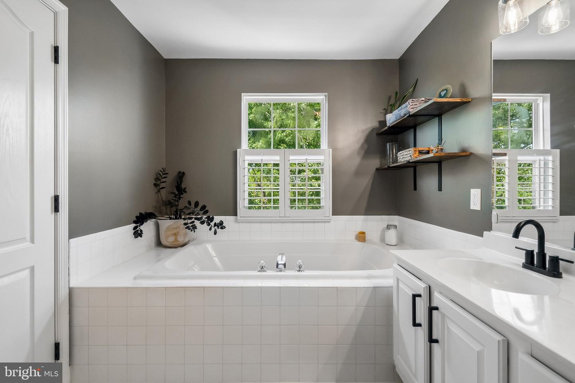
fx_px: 240
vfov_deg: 77.3
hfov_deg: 100.4
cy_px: 192
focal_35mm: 15
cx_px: 288
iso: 400
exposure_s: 1/125
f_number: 5.6
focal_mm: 10
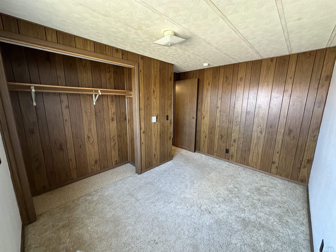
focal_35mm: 14
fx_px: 136
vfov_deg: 85.7
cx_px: 168
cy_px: 126
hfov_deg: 102.1
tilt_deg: -11.2
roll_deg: -0.6
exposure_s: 1/60
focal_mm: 2.22
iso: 500
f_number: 2.2
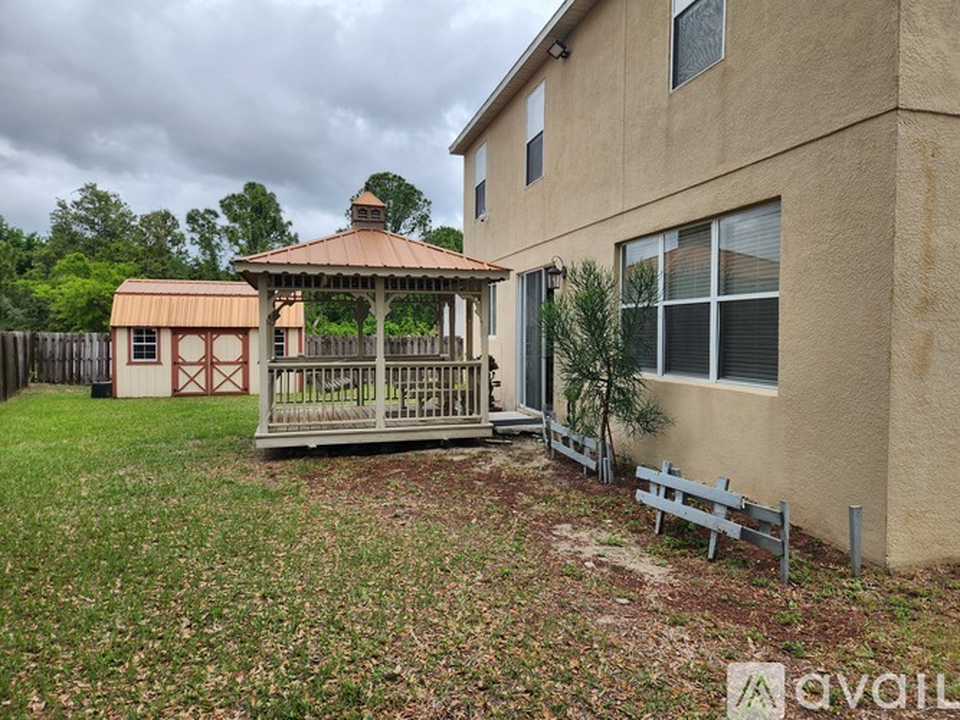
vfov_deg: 58.9
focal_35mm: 23
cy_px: 360
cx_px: 480
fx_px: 638
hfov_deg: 73.9
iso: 20
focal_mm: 5.4
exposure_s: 1/1179
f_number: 1.8
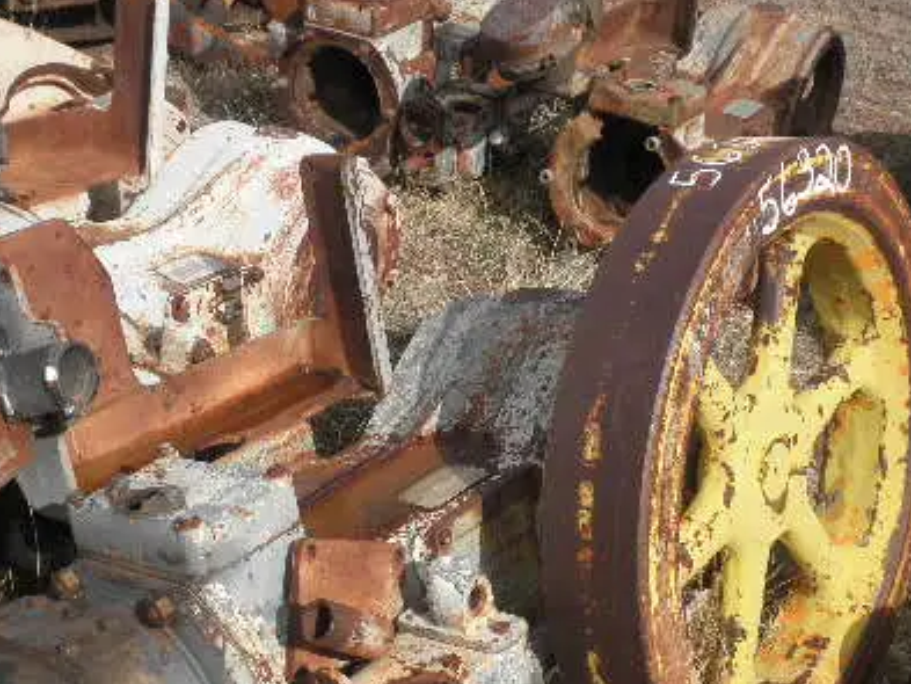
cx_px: 427
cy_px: 450
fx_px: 1501
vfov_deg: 25.6
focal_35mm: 57
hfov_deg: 33.8
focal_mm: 6.1
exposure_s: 1/160
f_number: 9.1
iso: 64
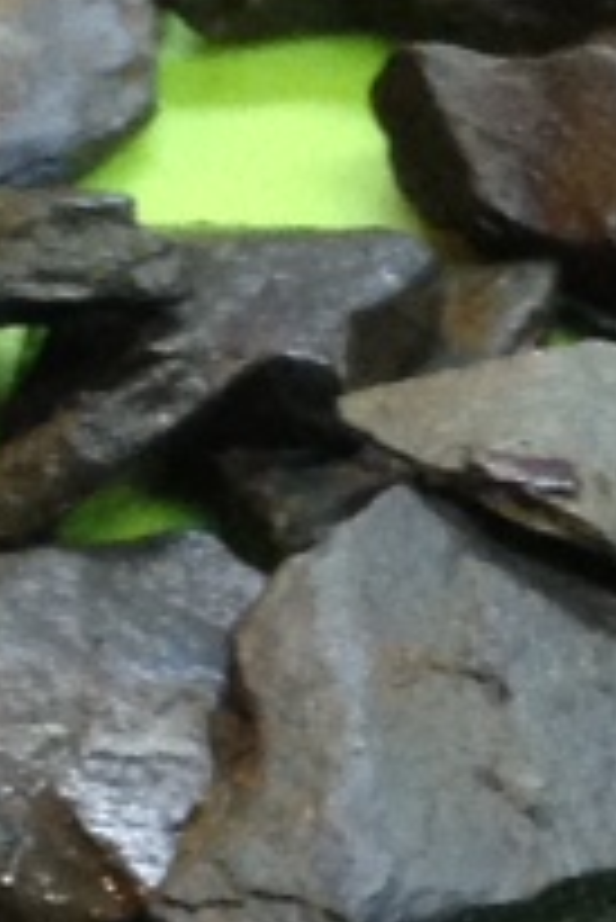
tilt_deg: -47.3
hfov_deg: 5.0
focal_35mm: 273
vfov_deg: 7.5
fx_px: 6995
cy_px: 877
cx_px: 742
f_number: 2.4
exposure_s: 1/20
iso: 200
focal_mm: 4.12
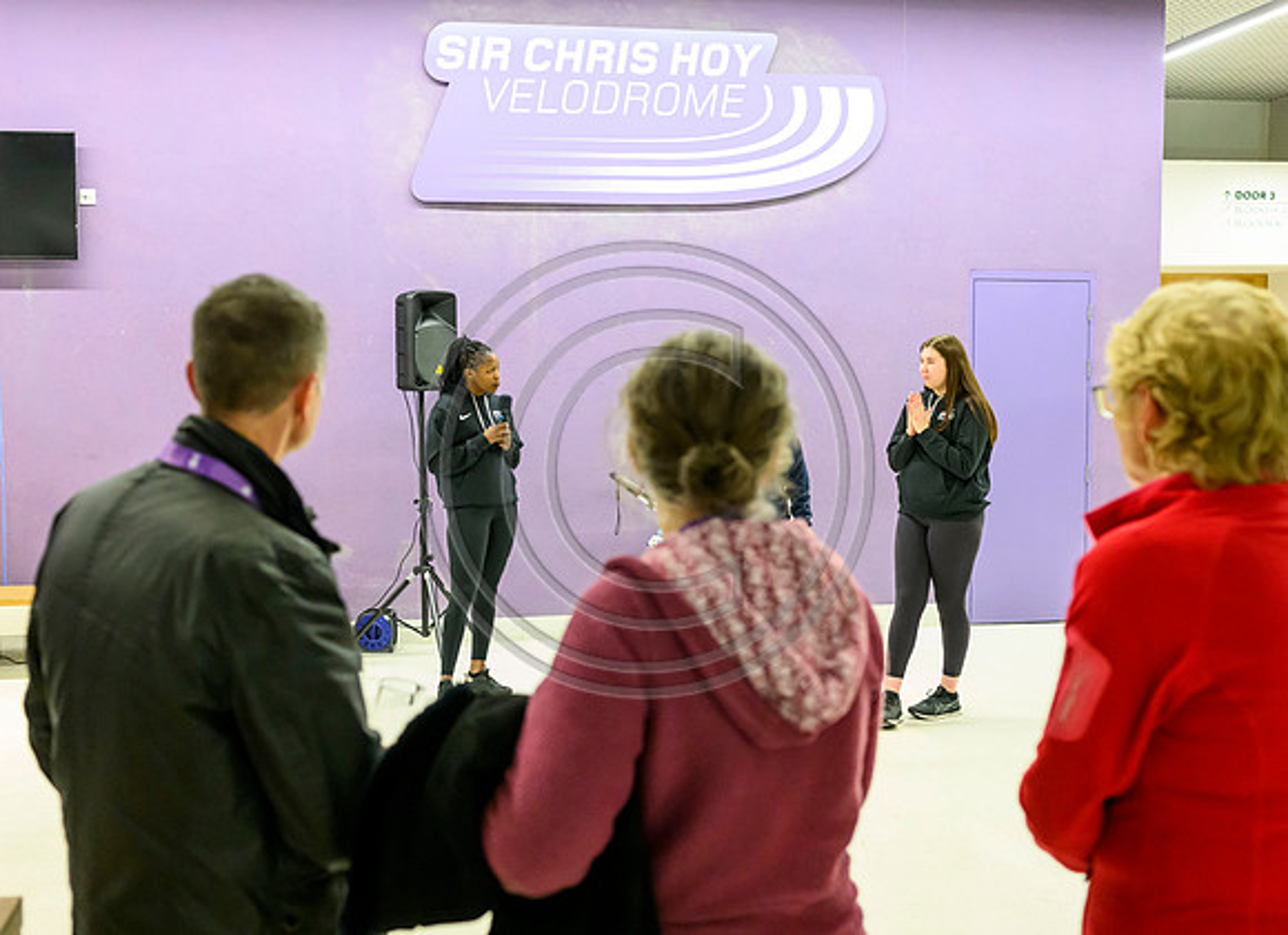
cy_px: 471
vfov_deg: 36.0
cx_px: 566
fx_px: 1439
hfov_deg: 48.1
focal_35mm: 39
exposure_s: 1/250
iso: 8000
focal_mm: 35
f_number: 3.2
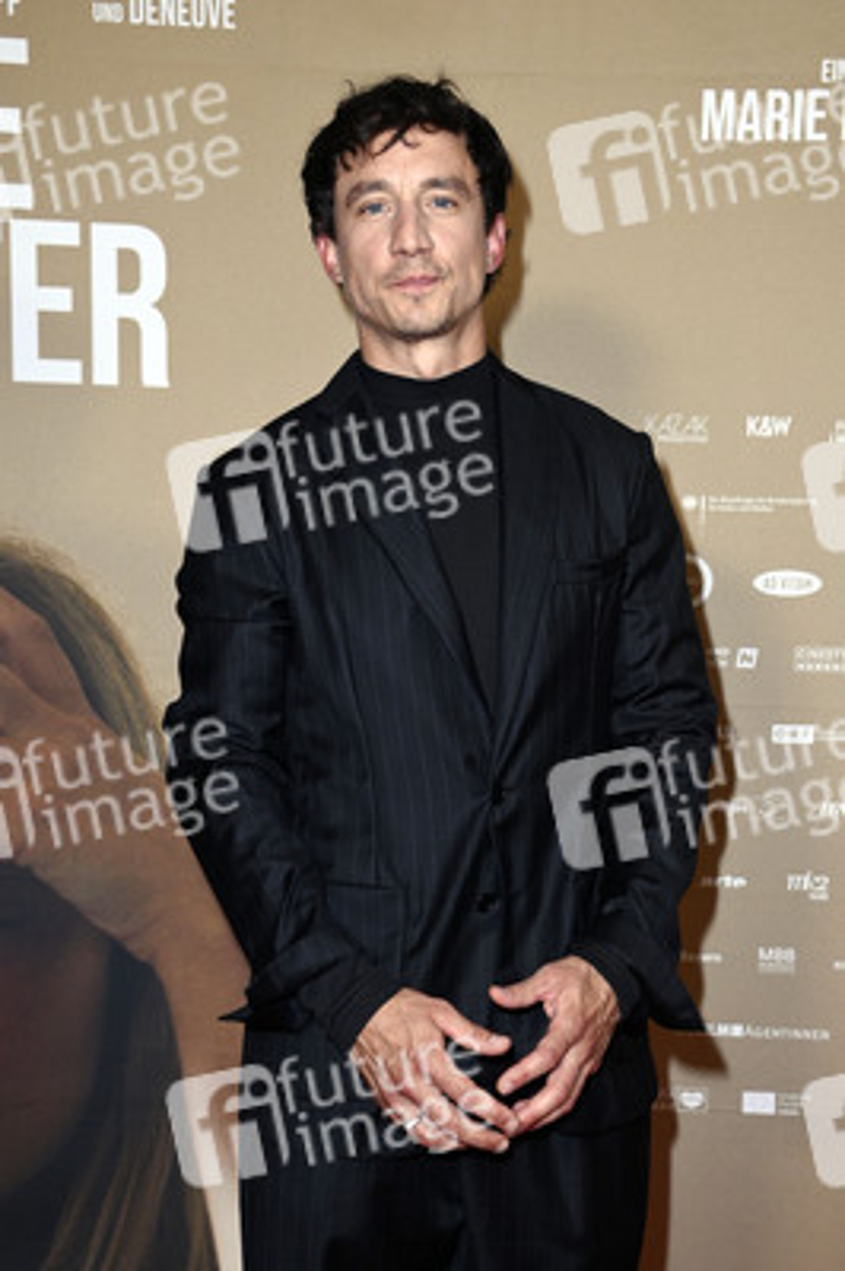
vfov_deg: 32.4
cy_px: 636
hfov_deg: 21.9
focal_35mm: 62
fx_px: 2187
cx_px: 422
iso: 800
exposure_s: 1/250
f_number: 5.6
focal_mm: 62
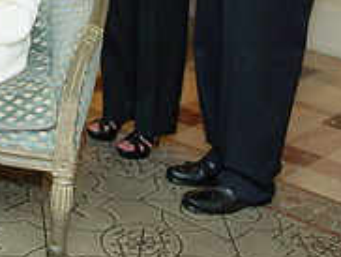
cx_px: -14
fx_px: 957
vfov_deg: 14.6
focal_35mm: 97
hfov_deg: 19.5
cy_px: -89
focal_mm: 26
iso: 1000
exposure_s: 1/60
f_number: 2.8
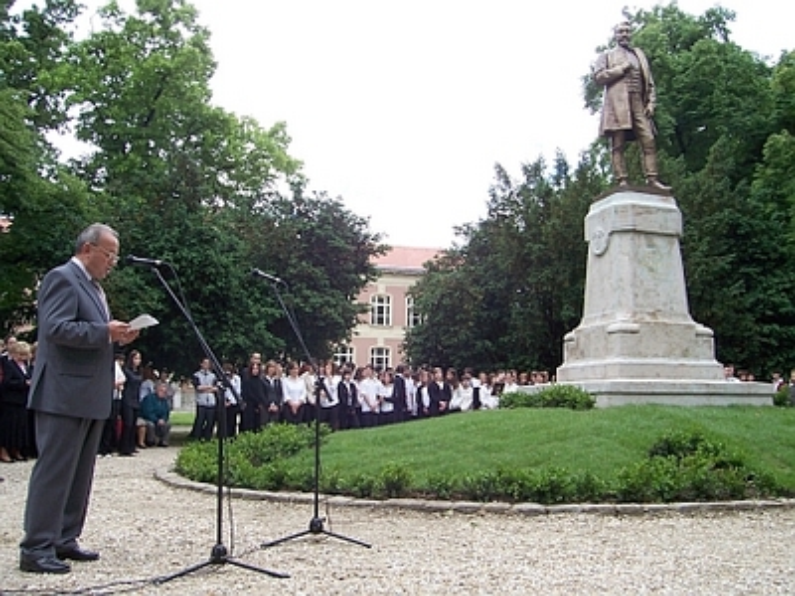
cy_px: 298
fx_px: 781
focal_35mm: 34
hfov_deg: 54.0
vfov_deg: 41.8
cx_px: 398
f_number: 5.6
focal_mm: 5.6
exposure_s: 1/180
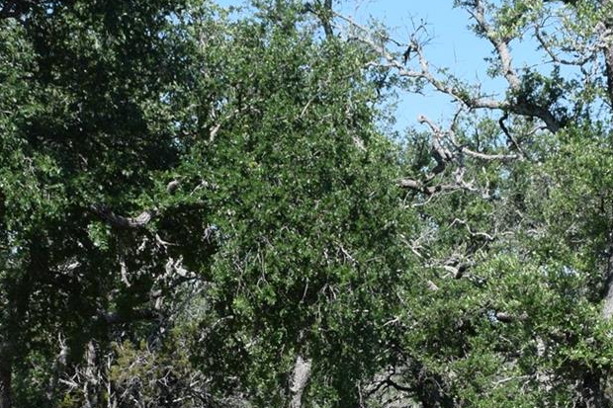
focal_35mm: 119
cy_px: 525
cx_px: 381
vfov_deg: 11.2
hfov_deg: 17.2
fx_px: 2026
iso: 200
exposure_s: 1/320
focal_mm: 24
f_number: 8
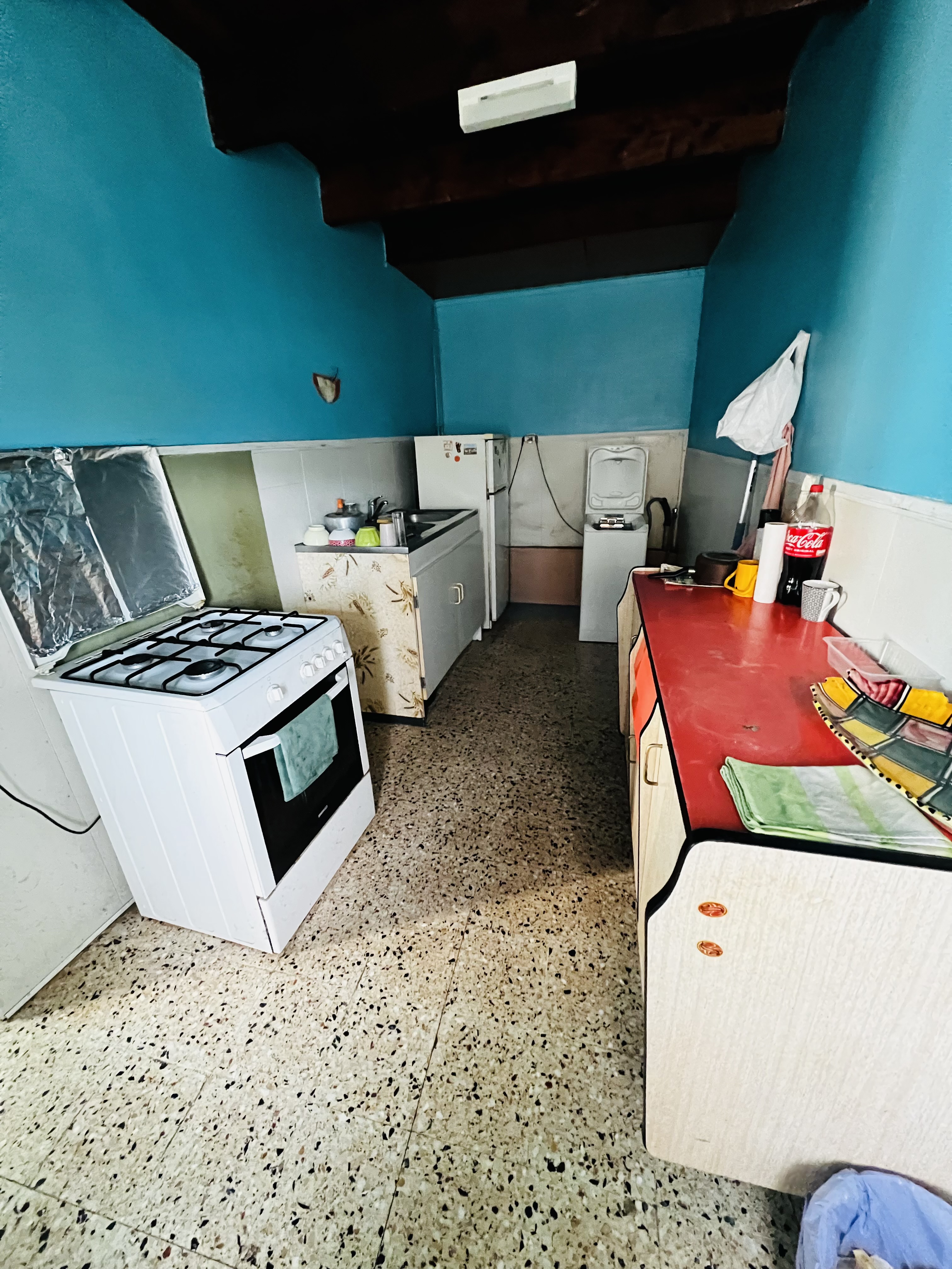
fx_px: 477
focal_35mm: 13
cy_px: 634
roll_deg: +3.4
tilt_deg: -21.9
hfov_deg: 89.9
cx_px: 476
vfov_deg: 106.2
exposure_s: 1/46
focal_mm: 1.57
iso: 1000
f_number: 1.8
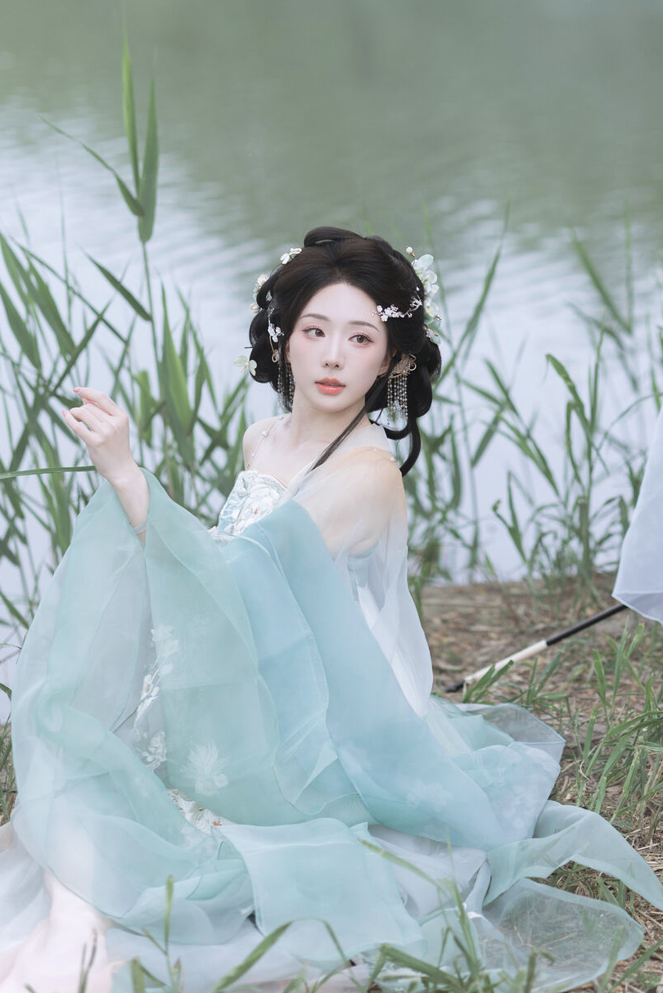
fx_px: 3478
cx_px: 480
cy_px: 294
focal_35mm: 126
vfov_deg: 16.2
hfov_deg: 10.9
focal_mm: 85
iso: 100
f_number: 2
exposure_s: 1/1000
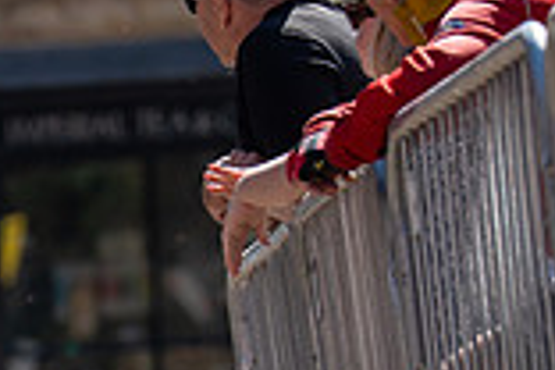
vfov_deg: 1.3
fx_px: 16171
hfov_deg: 2.0
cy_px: 548
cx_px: -276
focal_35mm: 1049
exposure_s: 1/1000
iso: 100
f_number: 3.5
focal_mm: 194
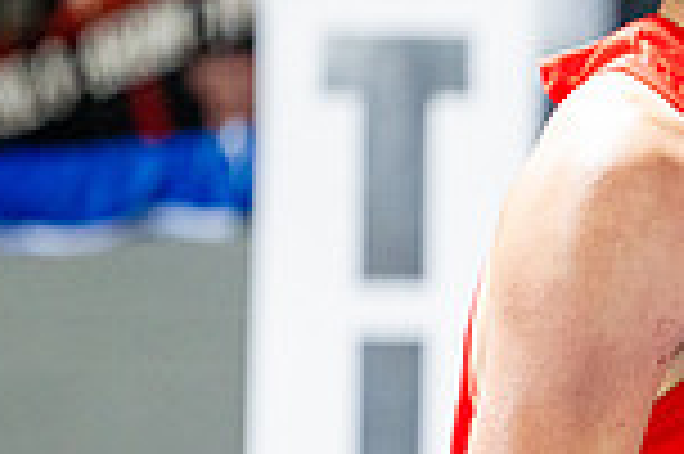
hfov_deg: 3.6
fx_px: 10894
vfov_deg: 2.4
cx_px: 986
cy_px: 434
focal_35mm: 574
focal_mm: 150
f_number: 2
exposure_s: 1/800
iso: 4000
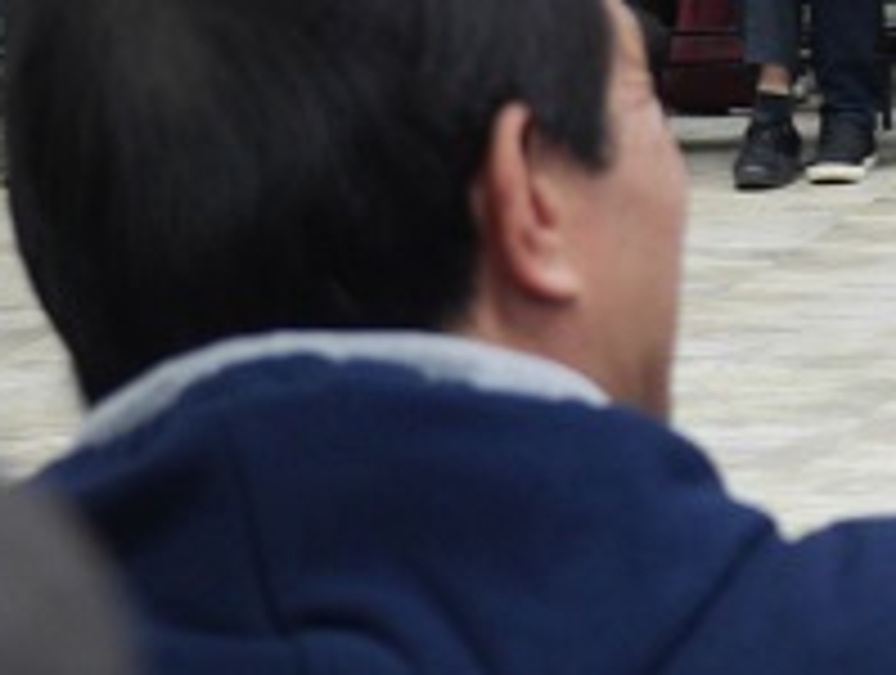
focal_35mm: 196
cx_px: 1634
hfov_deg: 9.6
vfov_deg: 7.5
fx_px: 5082
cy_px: -223
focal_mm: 23
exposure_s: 1/125
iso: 640
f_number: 2.8
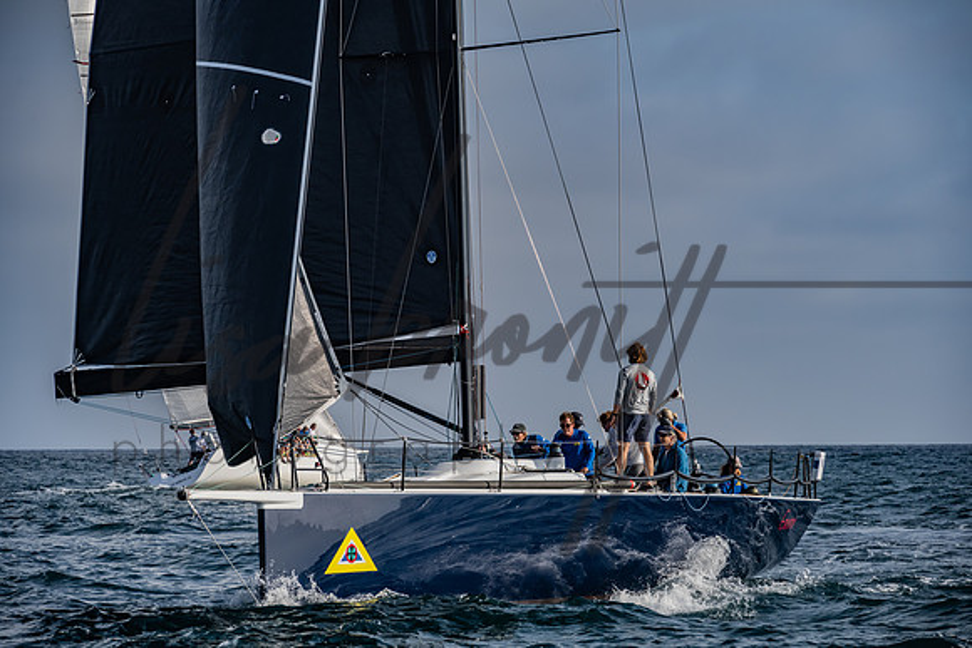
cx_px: 486
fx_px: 4645
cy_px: 324
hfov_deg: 11.9
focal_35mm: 172
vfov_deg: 8.0
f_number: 9
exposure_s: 1/1250
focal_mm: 170
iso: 400
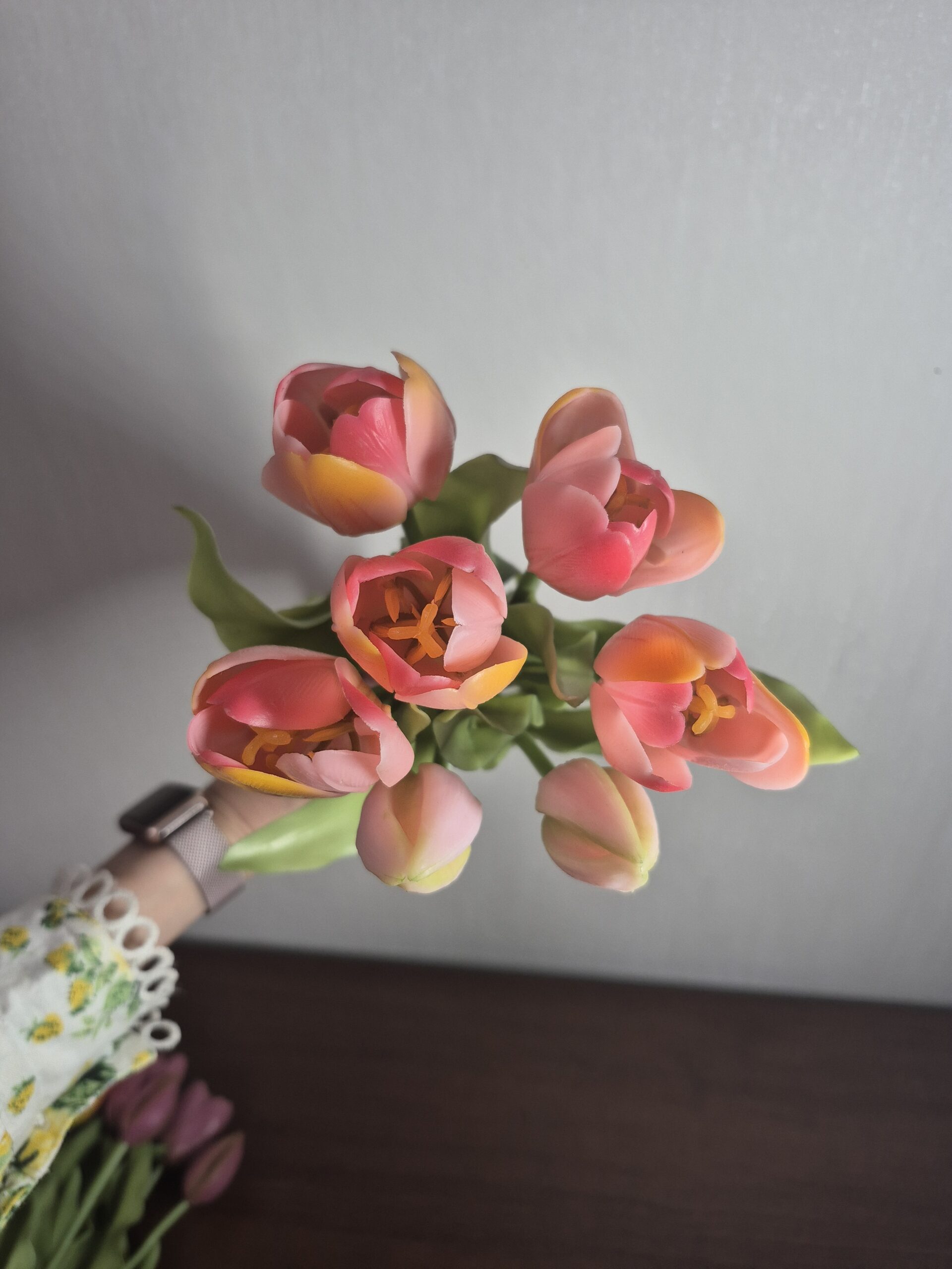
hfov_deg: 58.9
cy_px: 634
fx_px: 843
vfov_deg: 73.9
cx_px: 476
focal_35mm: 23
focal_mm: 5.4
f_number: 1.8
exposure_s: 1/180
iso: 80
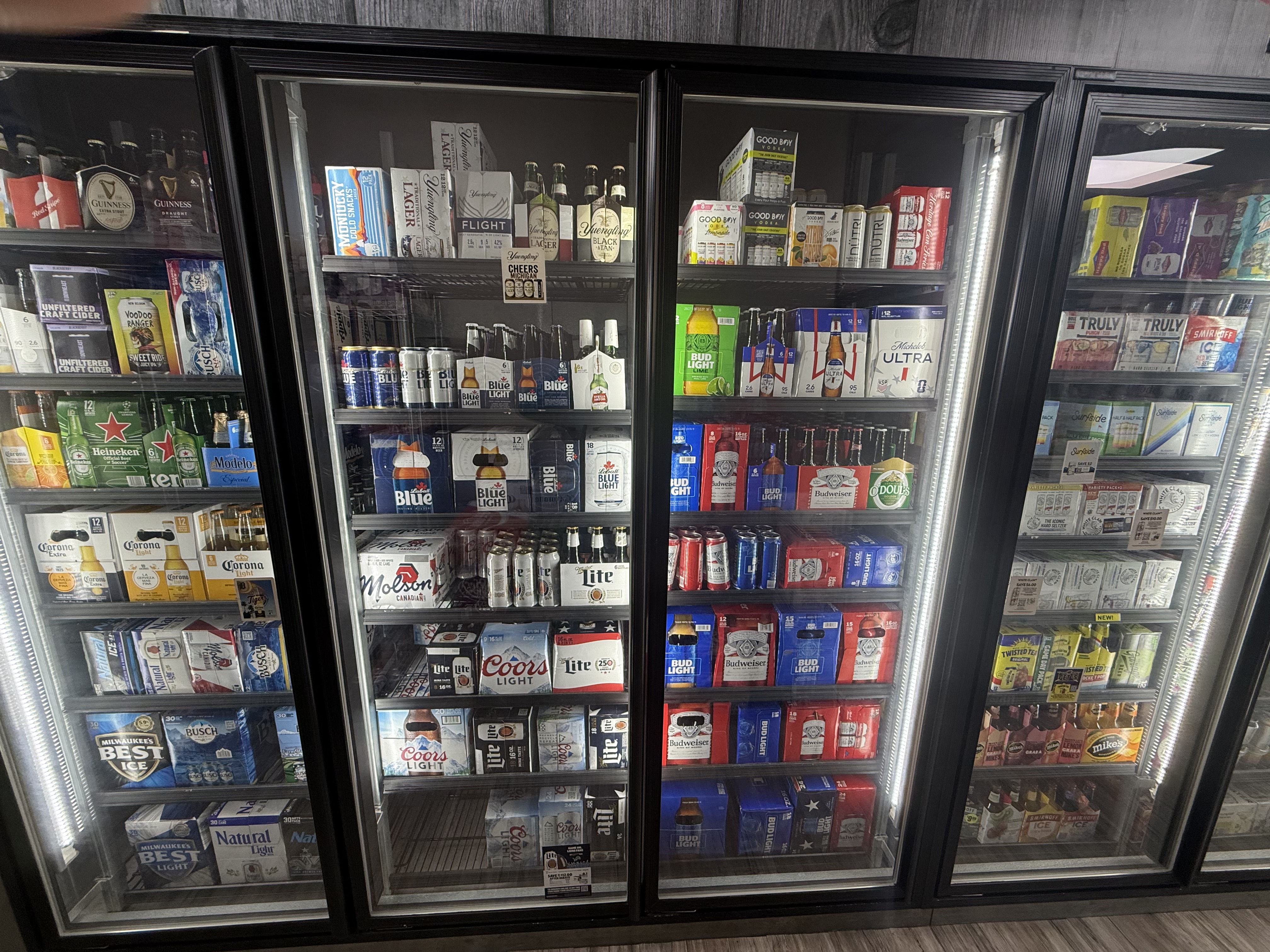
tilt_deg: -12.7
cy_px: 476
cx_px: 635
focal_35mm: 14
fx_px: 514
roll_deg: -0.8
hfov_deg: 102.1
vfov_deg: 85.7
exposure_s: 1/120
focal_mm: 2.22
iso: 160
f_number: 2.2
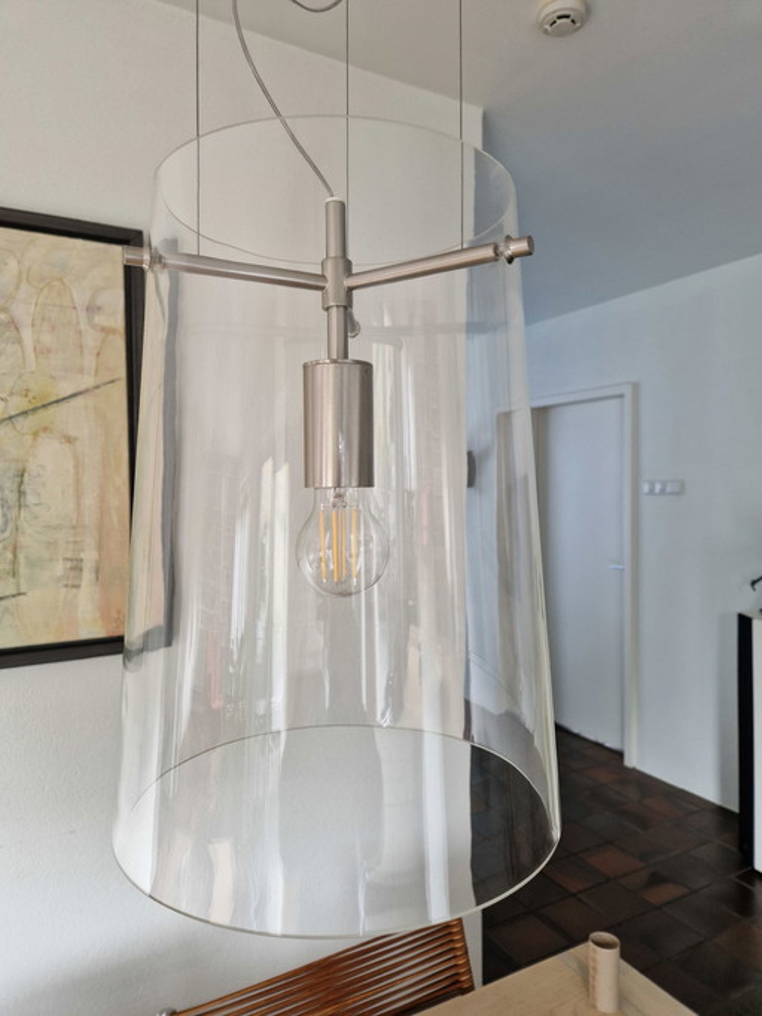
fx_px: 675
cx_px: 381
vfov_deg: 73.9
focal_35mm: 23
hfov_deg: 58.9
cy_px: 508
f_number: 1.8
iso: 250
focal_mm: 5.4
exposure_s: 1/100
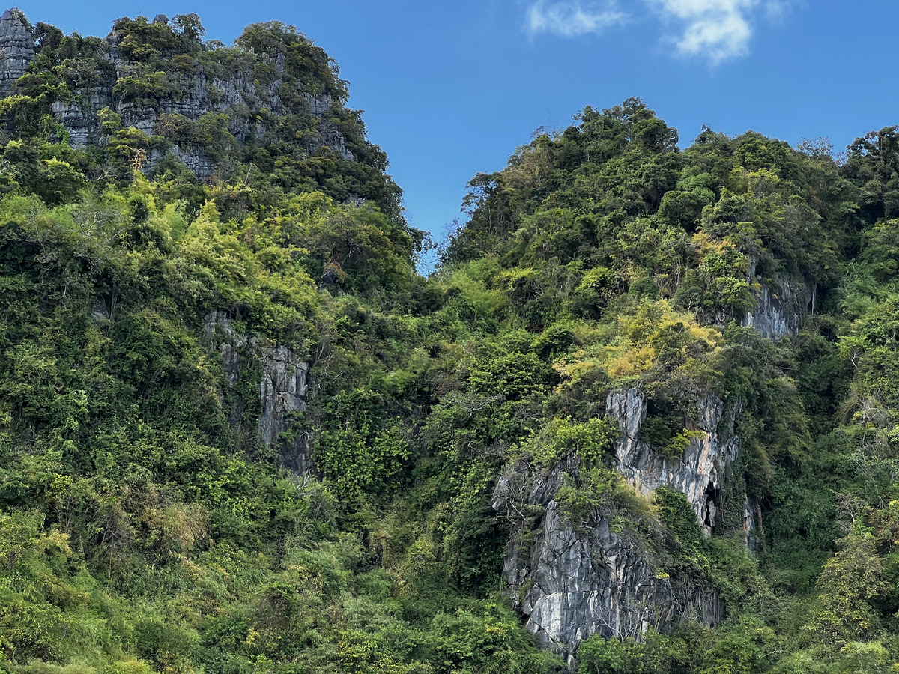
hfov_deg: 25.3
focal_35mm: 77
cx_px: 450
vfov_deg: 19.1
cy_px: 337
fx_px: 2000
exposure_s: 1/196
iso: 32
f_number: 2.8
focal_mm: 9
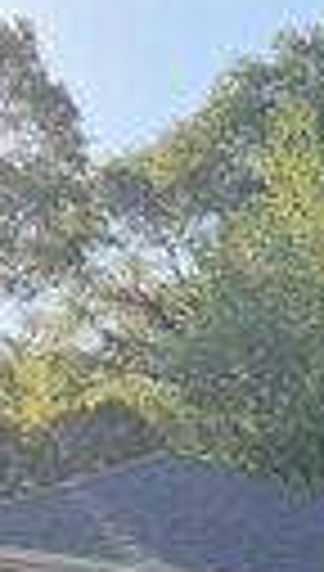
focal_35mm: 105
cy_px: 766
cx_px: 99
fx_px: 1594
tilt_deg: +4.5
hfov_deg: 11.6
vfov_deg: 18.7
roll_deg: -1.1
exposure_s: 1/665
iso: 80
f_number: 1.78
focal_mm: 6.76
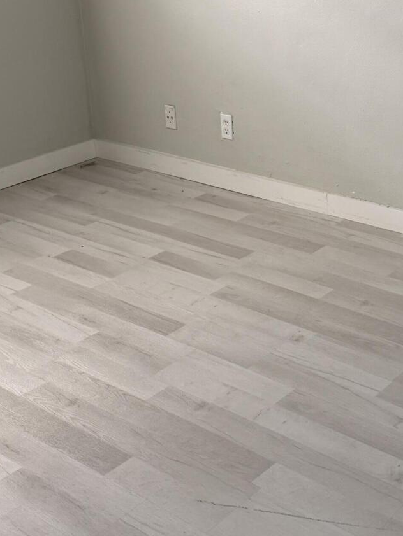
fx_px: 884
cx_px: 373
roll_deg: +0.3
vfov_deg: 33.1
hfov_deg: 24.8
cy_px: 136
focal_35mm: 57
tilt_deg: -15.6
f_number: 1.78
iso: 125
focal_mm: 6.76
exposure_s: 1/120
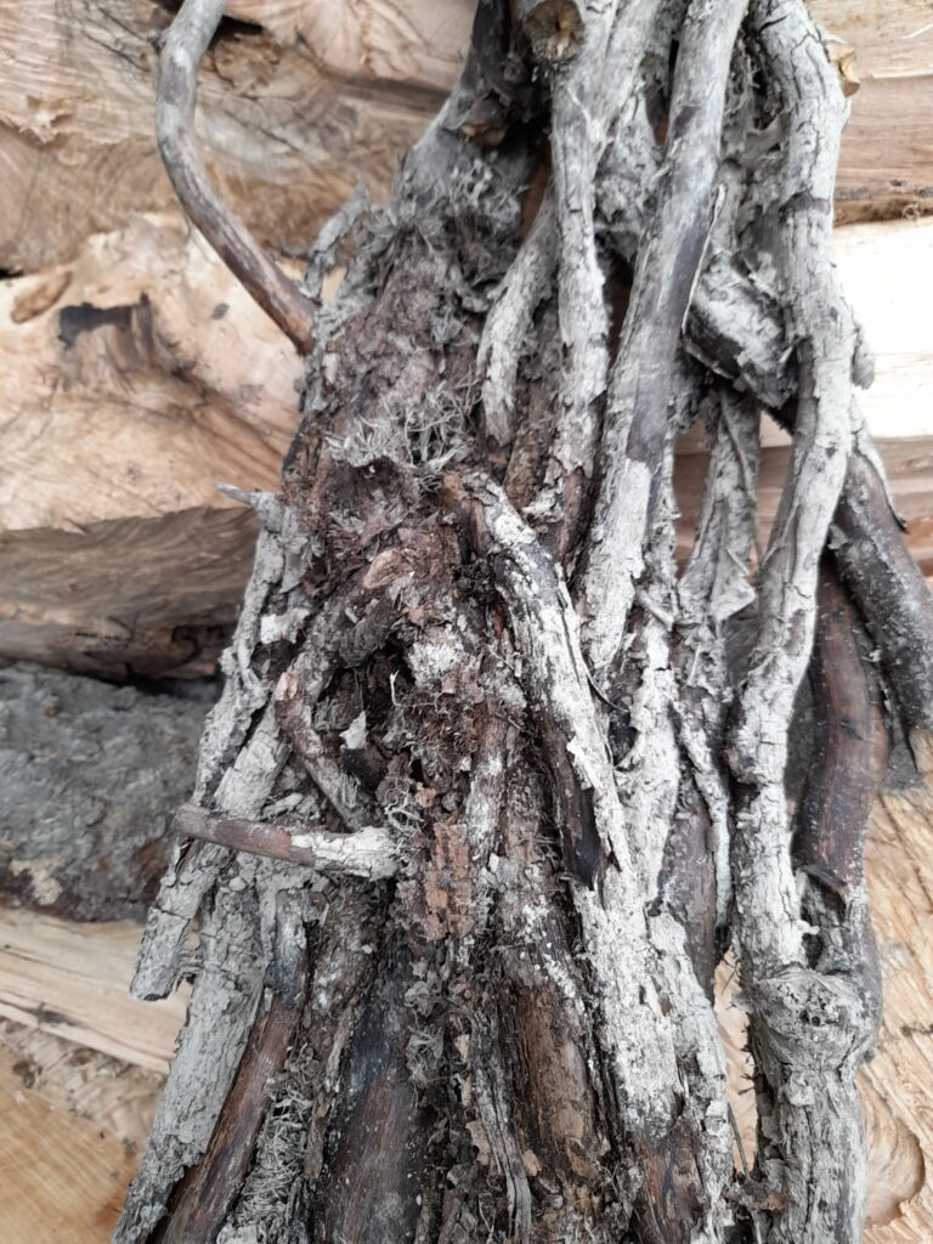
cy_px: 622
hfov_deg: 54.9
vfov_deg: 69.4
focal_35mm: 25
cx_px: 466
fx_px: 898
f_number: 2
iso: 64
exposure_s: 1/50
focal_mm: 4.6
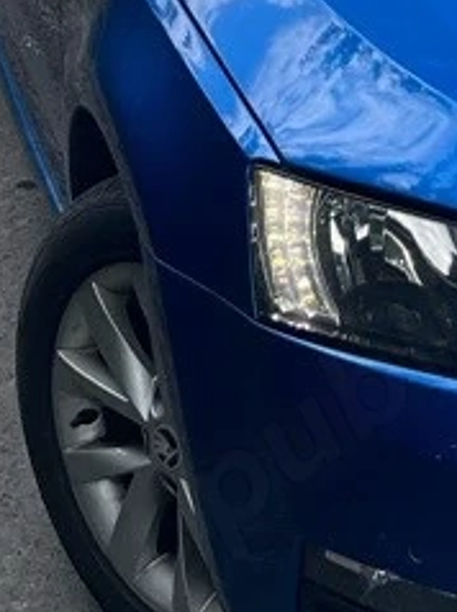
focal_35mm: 146
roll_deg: -0.8
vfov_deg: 13.0
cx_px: 634
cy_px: -242
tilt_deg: -13.5
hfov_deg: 9.9
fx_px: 2575
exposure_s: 1/1558
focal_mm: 5.1
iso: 50
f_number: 1.6
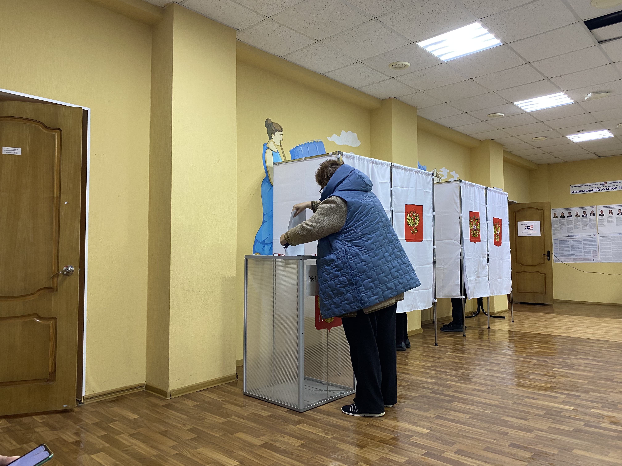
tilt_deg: +2.1
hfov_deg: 67.3
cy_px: 233
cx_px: 311
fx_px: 467
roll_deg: +0.0
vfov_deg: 53.1
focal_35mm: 26
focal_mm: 4.25
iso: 160
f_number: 1.8
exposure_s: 1/50
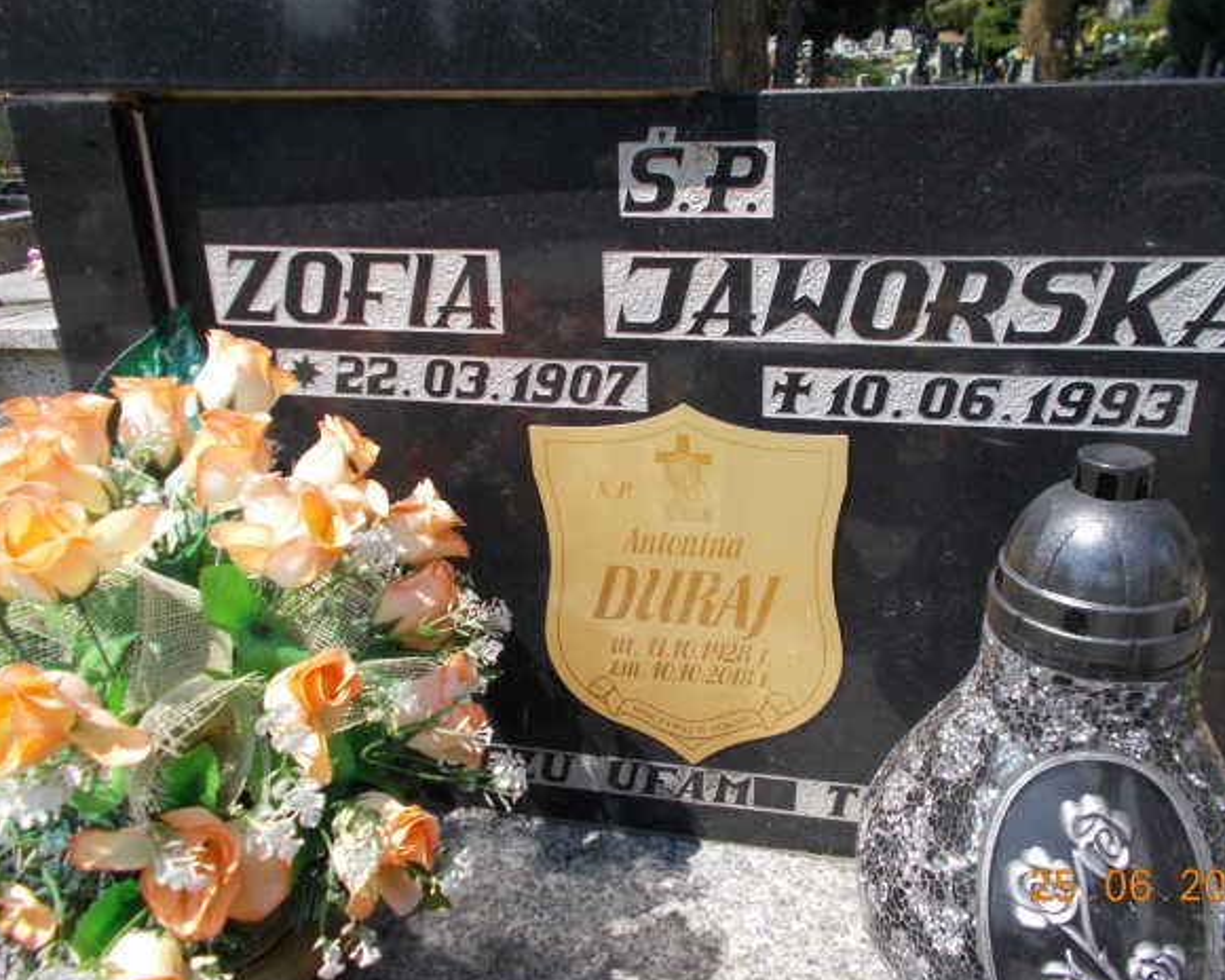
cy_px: 498
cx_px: 670
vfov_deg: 51.5
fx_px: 1015
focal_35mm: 28
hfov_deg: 62.1
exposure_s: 1/100
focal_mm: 4.6
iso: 80
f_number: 8
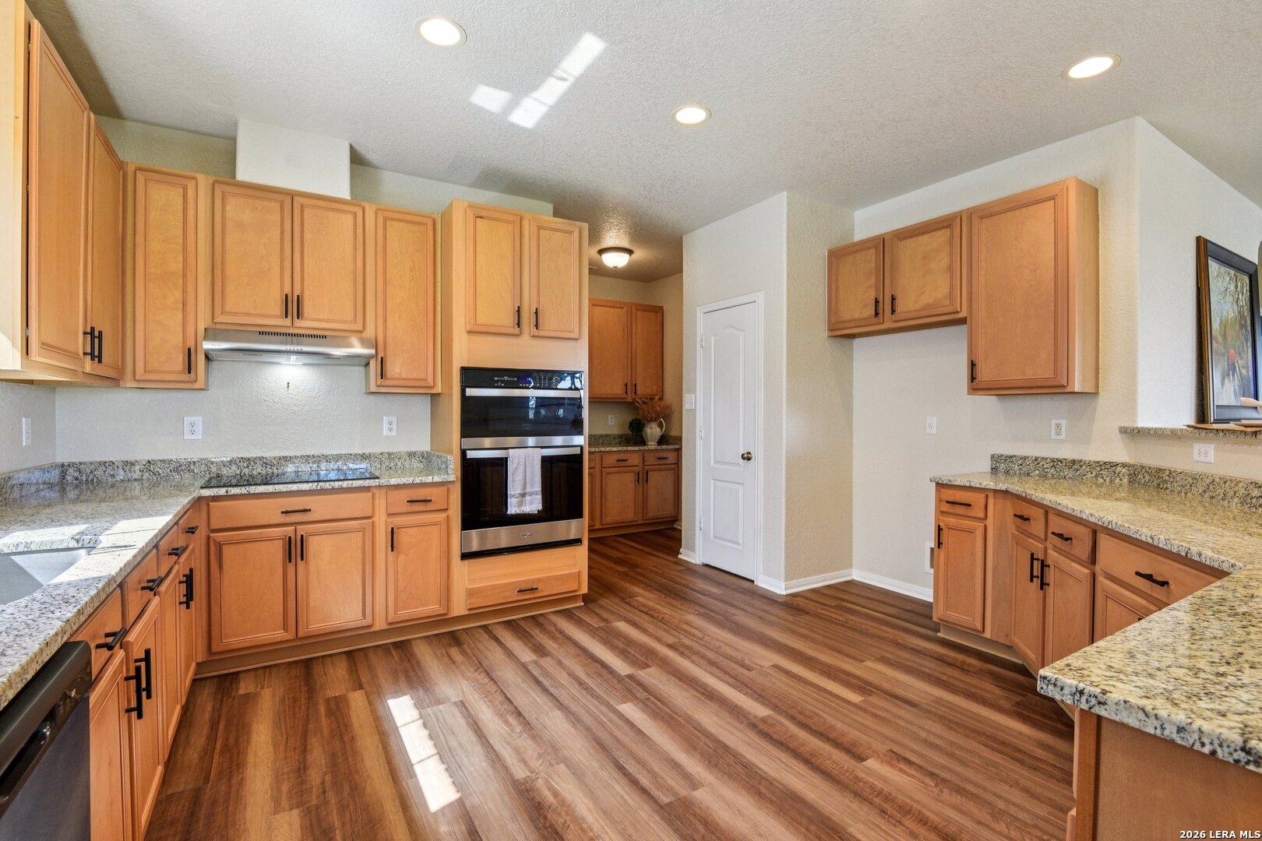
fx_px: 561
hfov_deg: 96.7
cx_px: 631
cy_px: 420
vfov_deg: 73.7
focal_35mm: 16
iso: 1250
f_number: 8
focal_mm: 16
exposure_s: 1/15
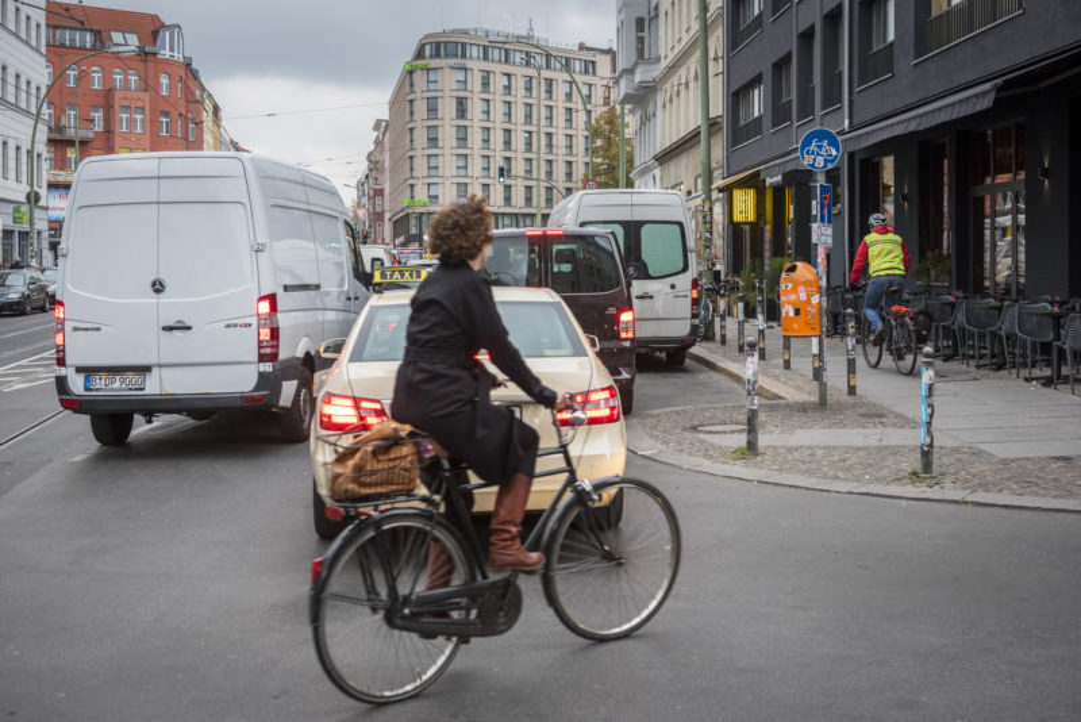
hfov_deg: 44.5
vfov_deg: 30.5
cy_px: 361
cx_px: 540
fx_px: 1322
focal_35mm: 44
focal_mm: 44
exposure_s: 1/160
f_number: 5
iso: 450
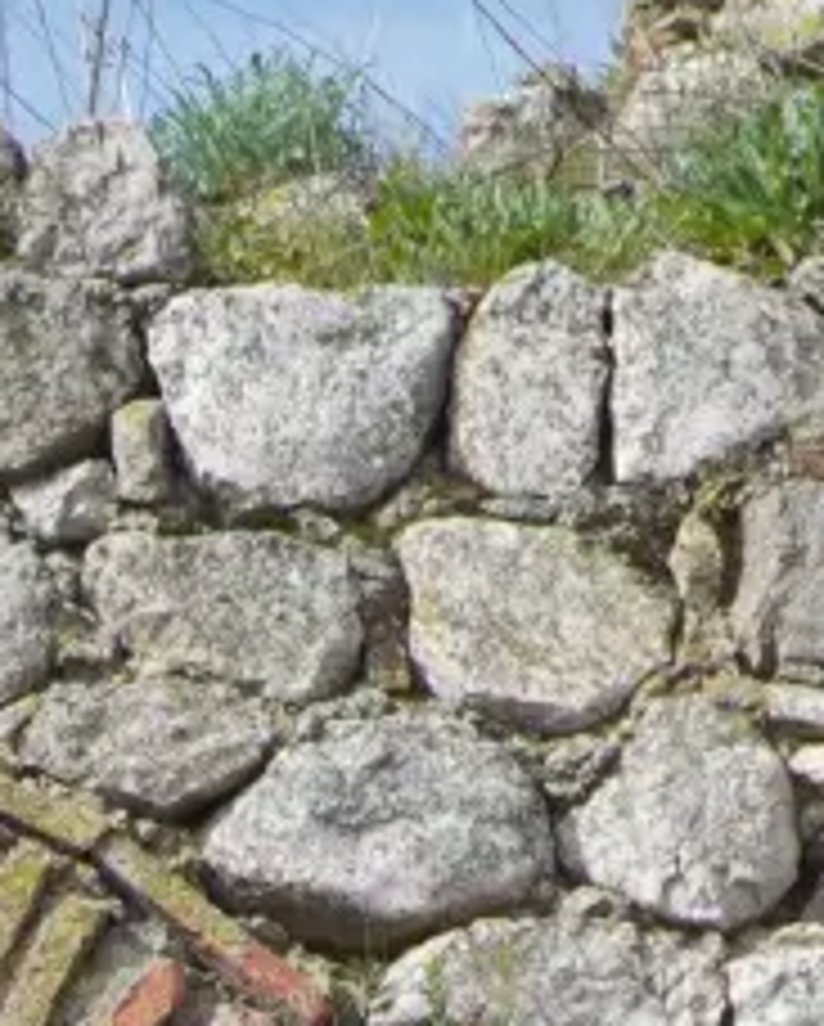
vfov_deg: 4.7
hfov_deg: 3.9
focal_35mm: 391
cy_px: 3132
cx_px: -968
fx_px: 11894
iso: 320
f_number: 4.5
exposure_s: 1/1600
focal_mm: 33
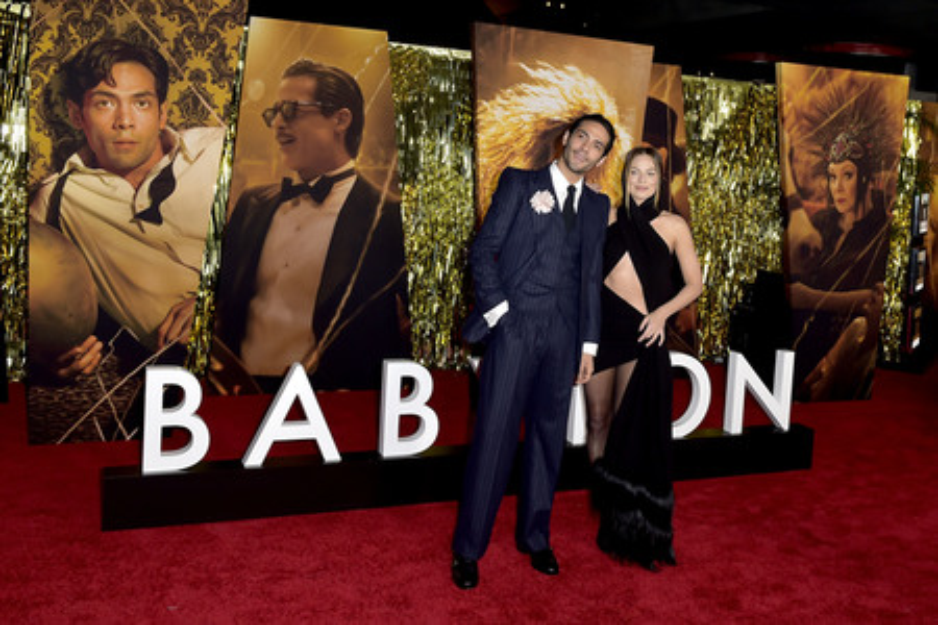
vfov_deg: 42.3
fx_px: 808
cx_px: 469
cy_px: 312
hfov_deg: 60.3
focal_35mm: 31
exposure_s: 1/250
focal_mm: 31
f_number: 6.3
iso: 800
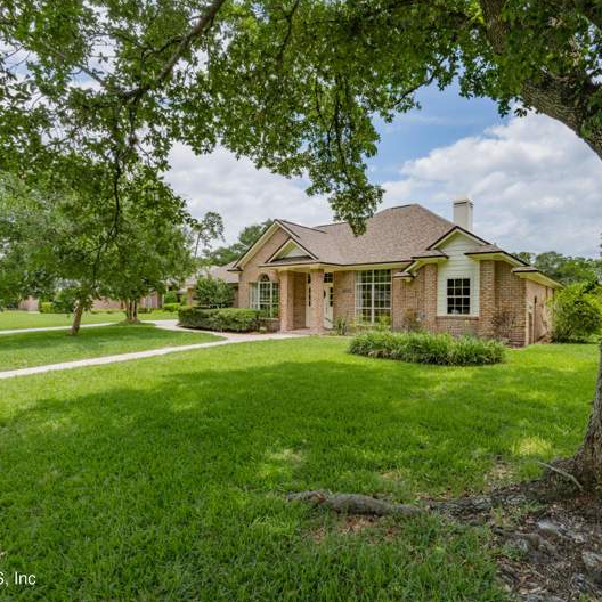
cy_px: 301
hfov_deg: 80.4
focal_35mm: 18
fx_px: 354
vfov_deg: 80.7
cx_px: 337
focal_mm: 14
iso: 400
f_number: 14
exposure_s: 1/800
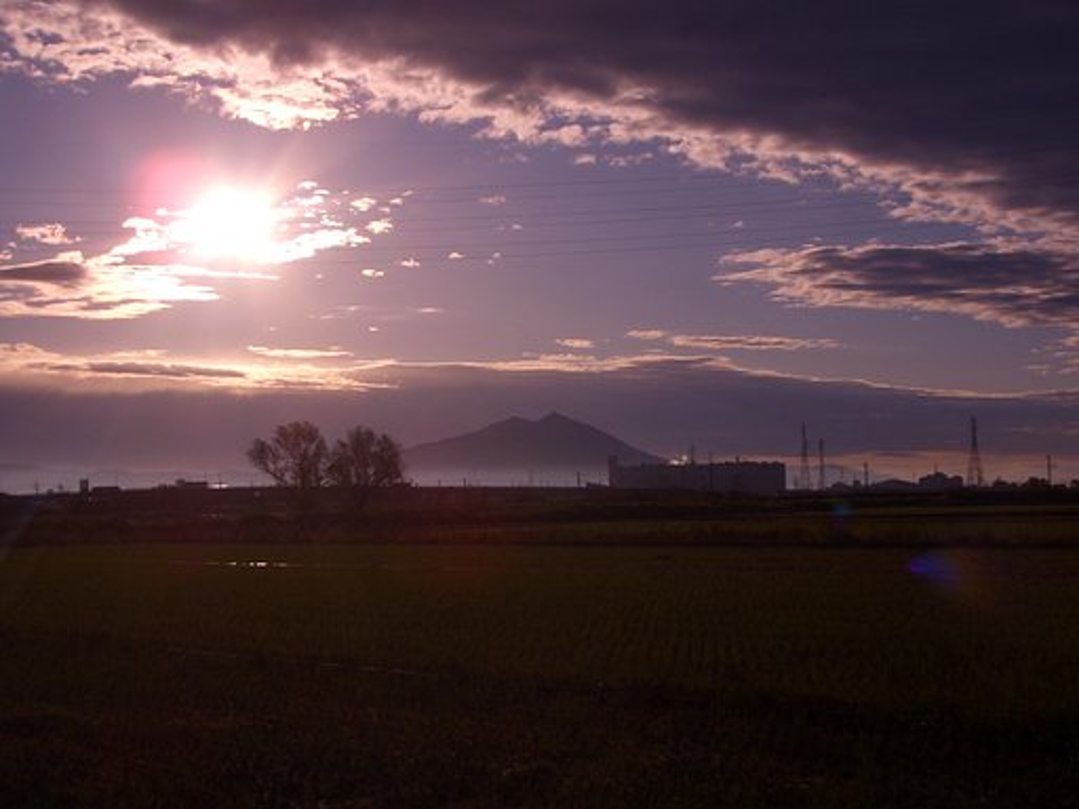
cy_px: 404
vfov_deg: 29.7
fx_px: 1527
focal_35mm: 49
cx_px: 540
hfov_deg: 38.9
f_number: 5
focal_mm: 8.2
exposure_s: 1/2000
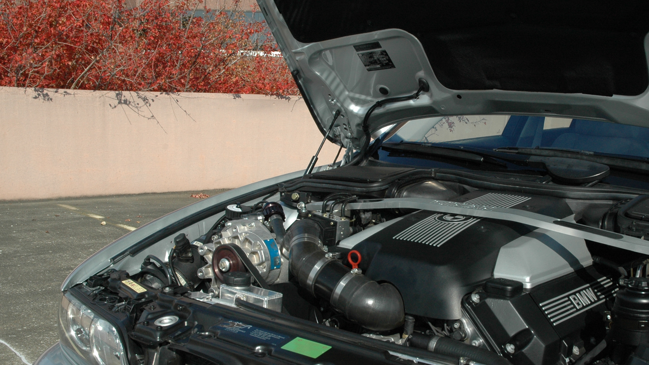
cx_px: 384
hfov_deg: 43.0
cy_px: 211
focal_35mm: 48
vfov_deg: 25.1
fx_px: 820
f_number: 10
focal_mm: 25
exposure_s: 1/400
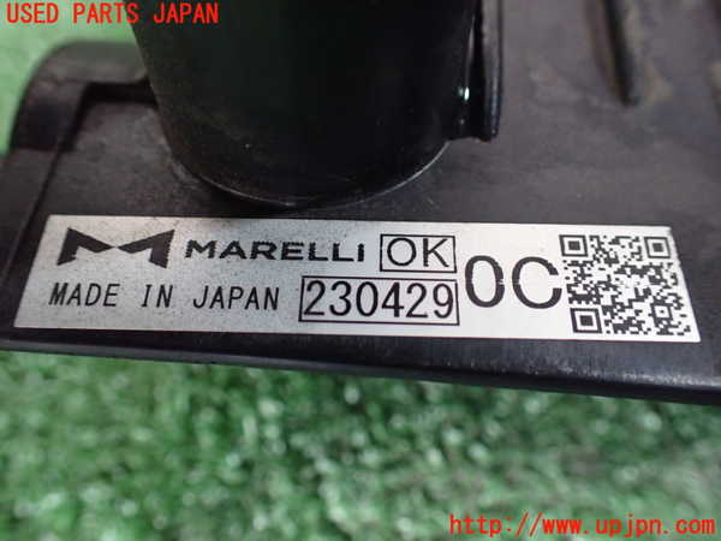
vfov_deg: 46.8
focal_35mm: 30
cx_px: 360
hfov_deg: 60.0
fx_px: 625
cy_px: 270
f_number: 2.3
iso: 1000
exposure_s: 1/30
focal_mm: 5.4
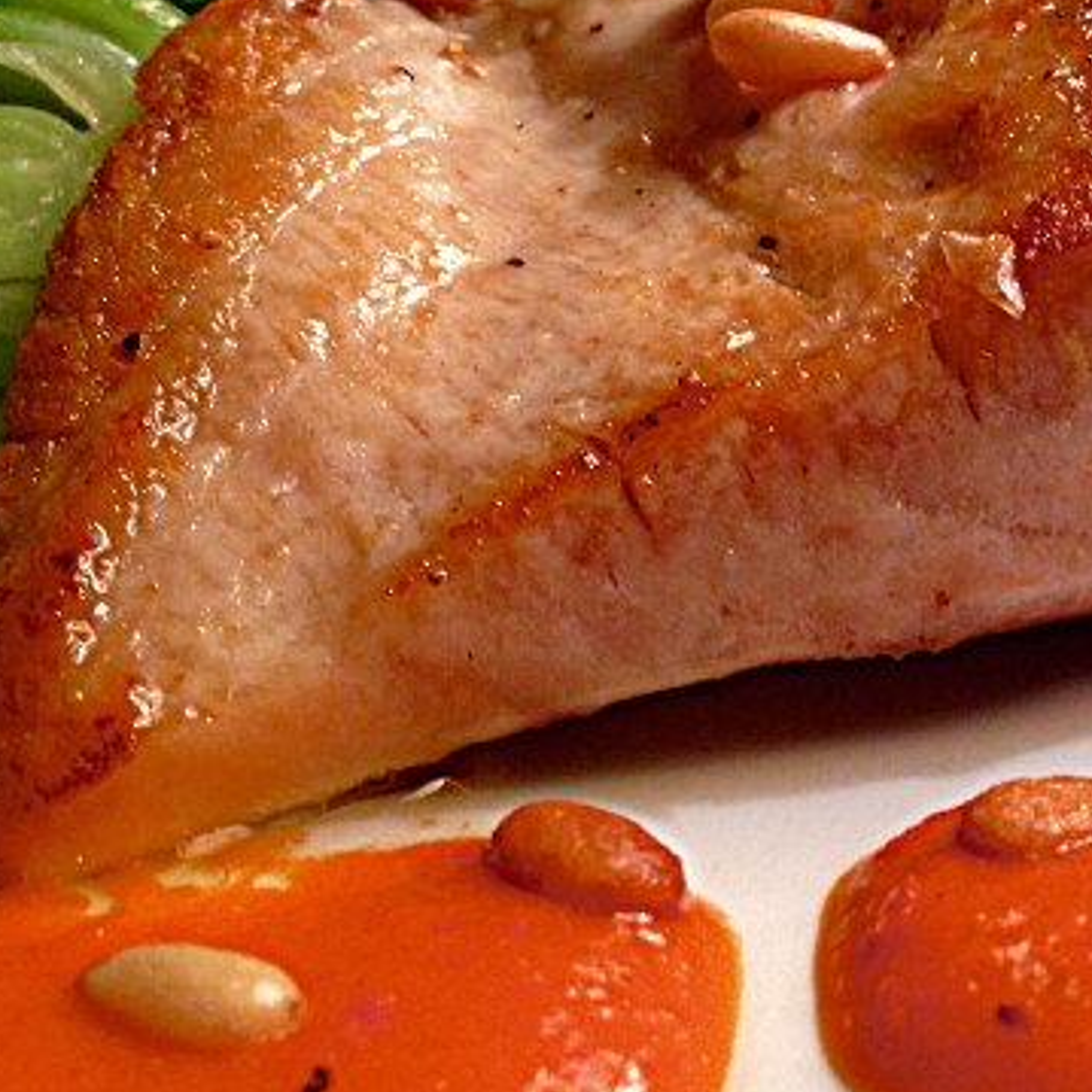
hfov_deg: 27.7
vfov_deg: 27.9
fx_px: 2177
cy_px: 319
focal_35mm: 61
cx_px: 827
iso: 80
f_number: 2.4
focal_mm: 4.12
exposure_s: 1/20
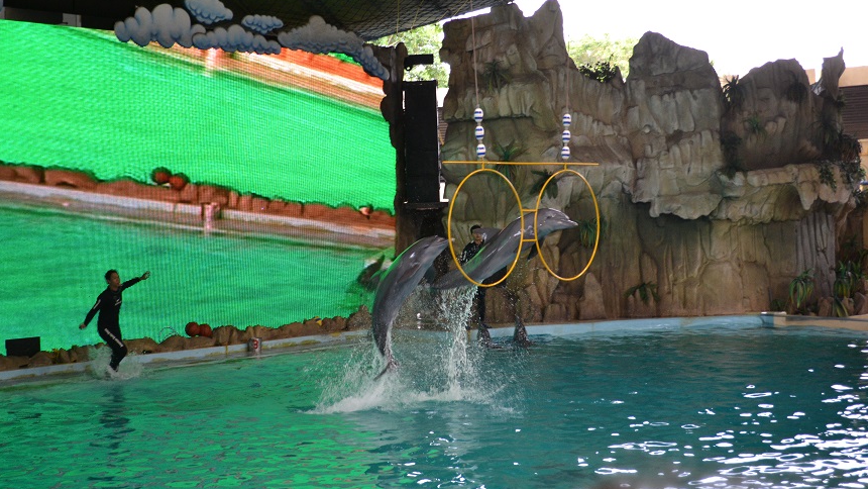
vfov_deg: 20.0
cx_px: 434
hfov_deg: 34.9
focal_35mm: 60
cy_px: 203
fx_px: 1381
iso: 800
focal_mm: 38
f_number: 5
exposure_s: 1/100
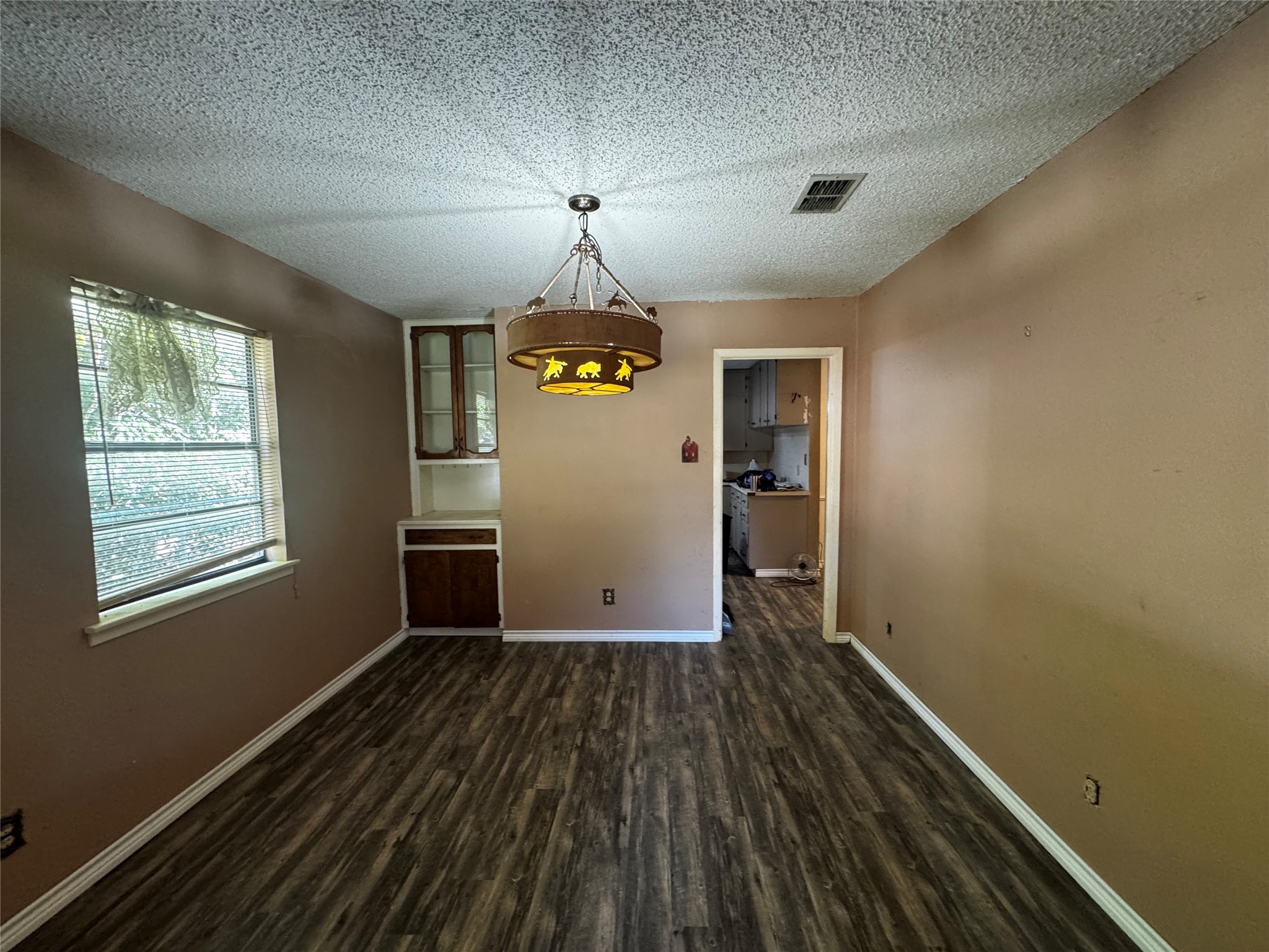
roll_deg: +0.0
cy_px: 476
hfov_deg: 102.1
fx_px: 513
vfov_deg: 85.7
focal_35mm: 14
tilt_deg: -5.2
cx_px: 634
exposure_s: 1/60
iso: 500
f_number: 2.2
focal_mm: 2.22
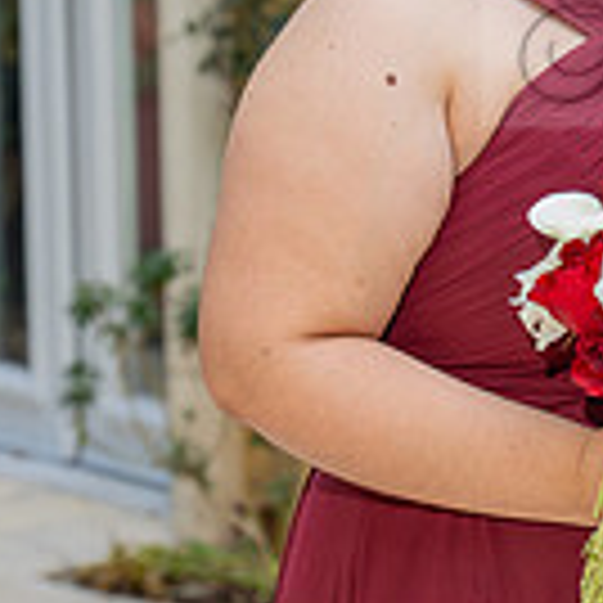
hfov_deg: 5.7
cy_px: 185
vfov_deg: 5.7
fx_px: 6050
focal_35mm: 307
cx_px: 873
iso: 200
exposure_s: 1/200
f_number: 4
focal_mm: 70
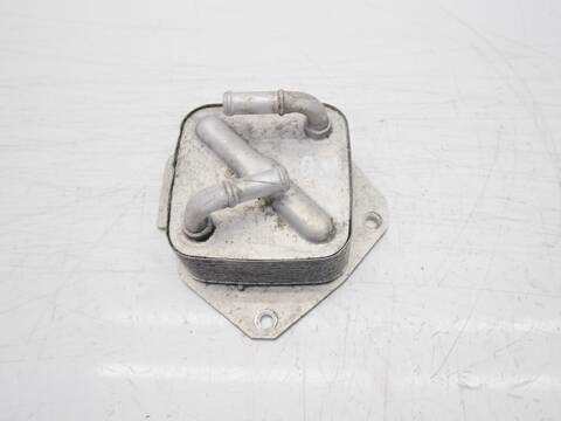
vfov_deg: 46.8
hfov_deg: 60.0
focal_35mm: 30
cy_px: 210
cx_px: 280
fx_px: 486
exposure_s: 1/125
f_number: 4.5
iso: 200
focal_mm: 15
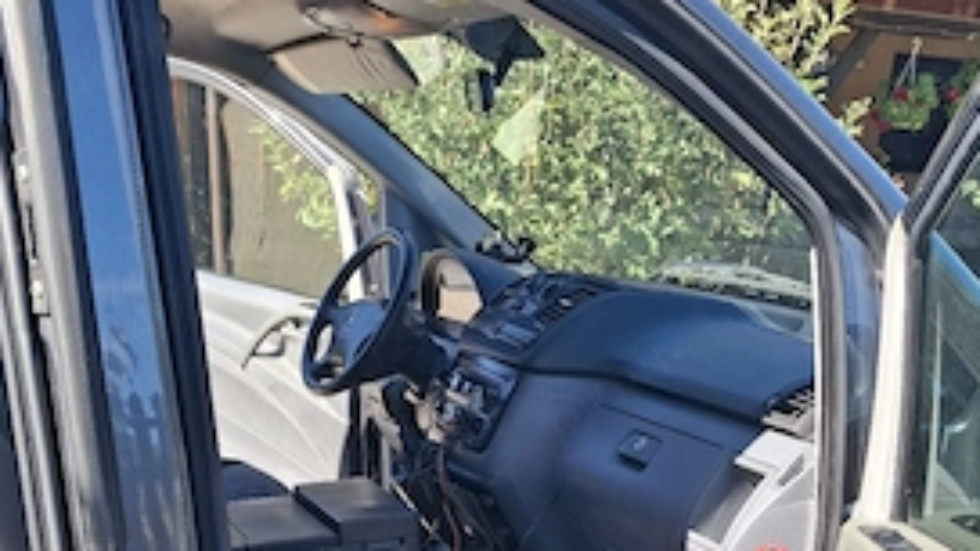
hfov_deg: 50.4
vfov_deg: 26.2
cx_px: 454
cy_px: 677
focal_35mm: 40
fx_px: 1039
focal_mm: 4.69
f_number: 1.8
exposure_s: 1/455
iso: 25
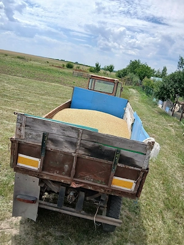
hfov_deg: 53.1
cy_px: 122
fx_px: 184
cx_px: 92
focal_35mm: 26
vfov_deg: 67.3
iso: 20
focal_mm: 3.98
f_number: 1.8
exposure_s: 1/833
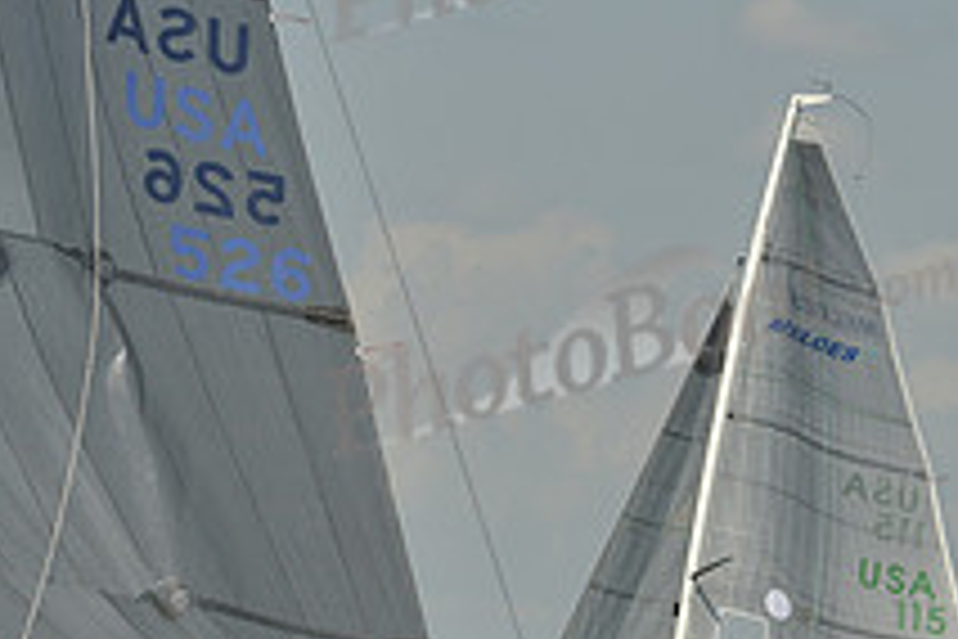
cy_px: 637
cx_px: 94
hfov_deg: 3.2
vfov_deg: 2.1
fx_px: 17402
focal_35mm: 654
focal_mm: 240
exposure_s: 1/1600
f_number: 8
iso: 280
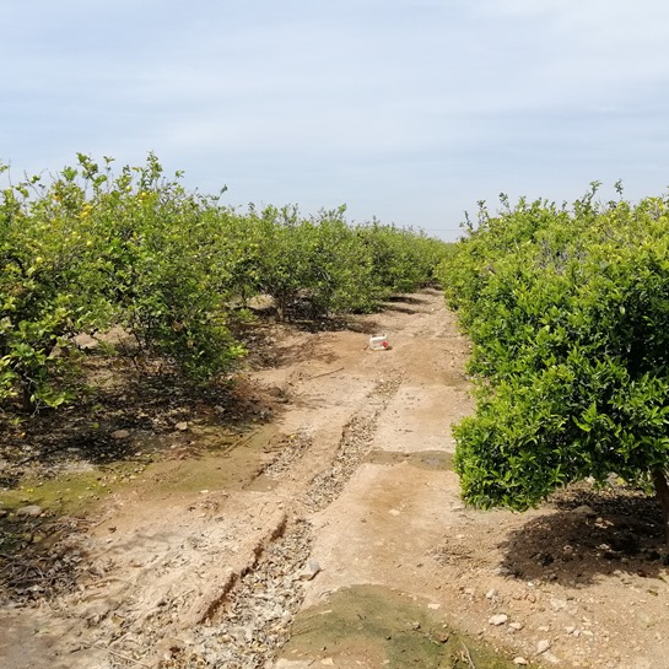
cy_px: 330
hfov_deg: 47.2
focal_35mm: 35
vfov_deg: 47.2
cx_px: 323
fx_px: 765
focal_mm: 3.95
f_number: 1.8
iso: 50
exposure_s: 1/1414
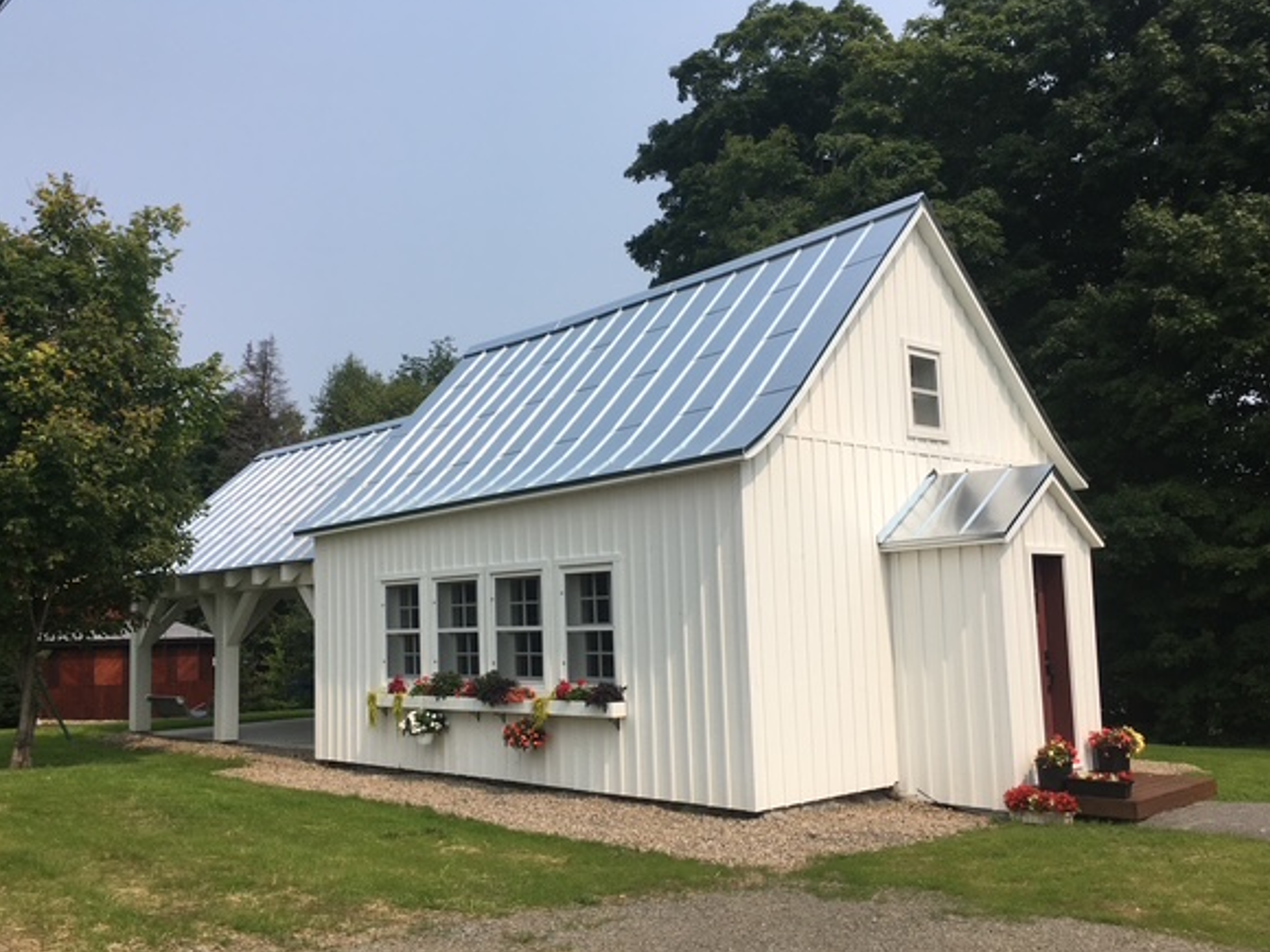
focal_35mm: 32
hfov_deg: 56.8
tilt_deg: +5.5
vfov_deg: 44.1
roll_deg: +1.2
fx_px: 1174
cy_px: 510
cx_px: 591
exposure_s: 1/2481
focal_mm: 4.15
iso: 25
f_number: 2.2
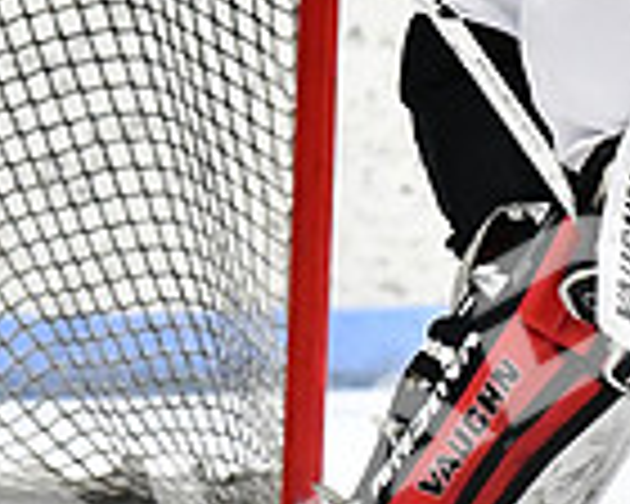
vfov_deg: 2.0
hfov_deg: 2.5
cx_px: 747
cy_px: 191
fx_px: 14171
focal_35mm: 760
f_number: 2.8
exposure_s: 1/1600
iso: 6400
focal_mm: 130
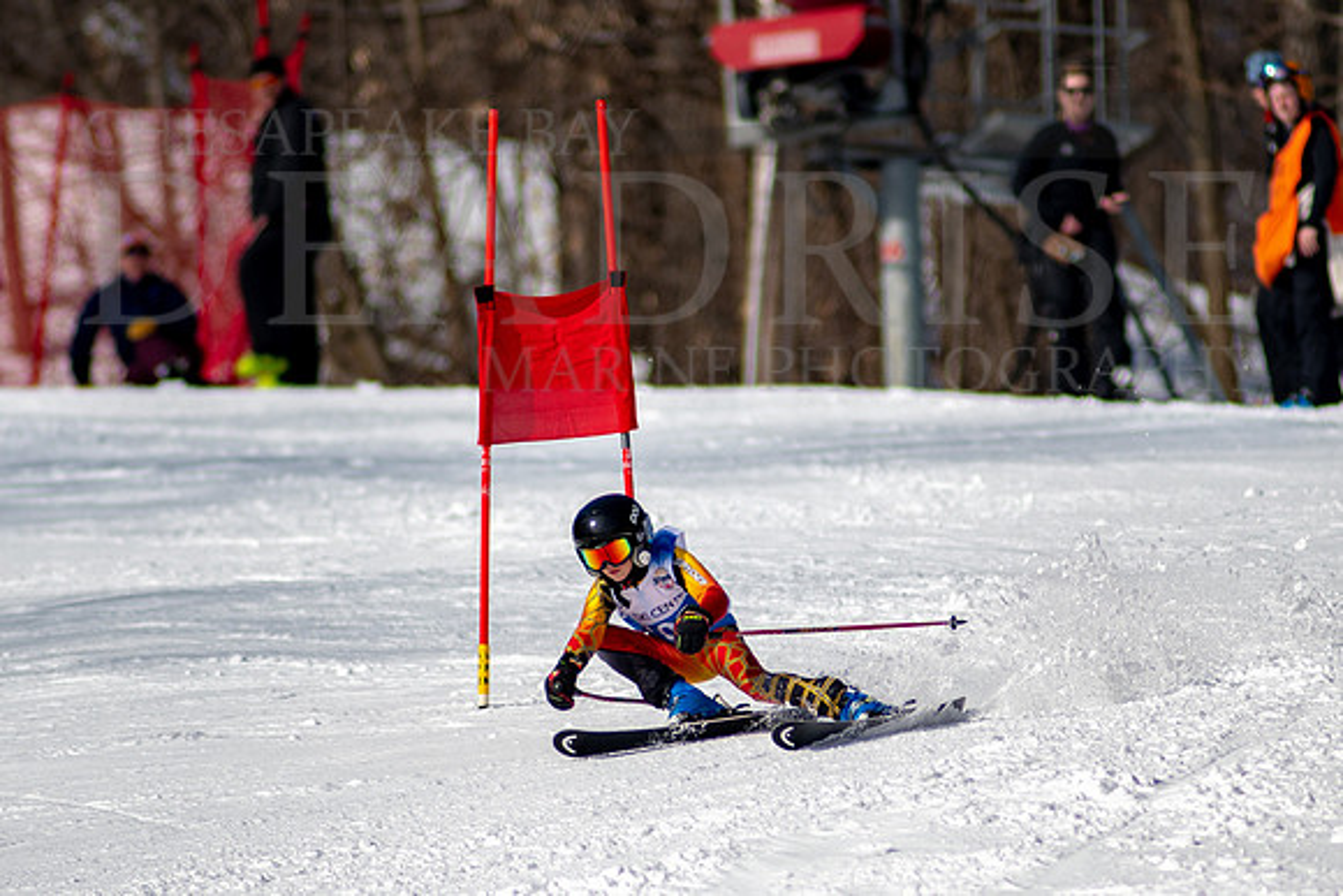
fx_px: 26036
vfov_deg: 2.0
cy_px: 568
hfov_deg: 3.0
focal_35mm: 698
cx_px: 764
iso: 100
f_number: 2.8
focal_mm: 300
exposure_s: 1/6400
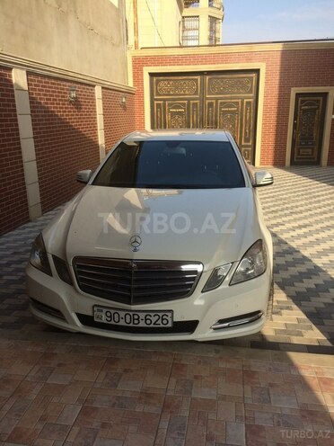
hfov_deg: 48.2
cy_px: 223
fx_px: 373
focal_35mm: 29
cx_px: 167
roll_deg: +1.9
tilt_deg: -17.1
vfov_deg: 61.7
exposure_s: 1/1026
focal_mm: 4.15
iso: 32
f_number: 2.2
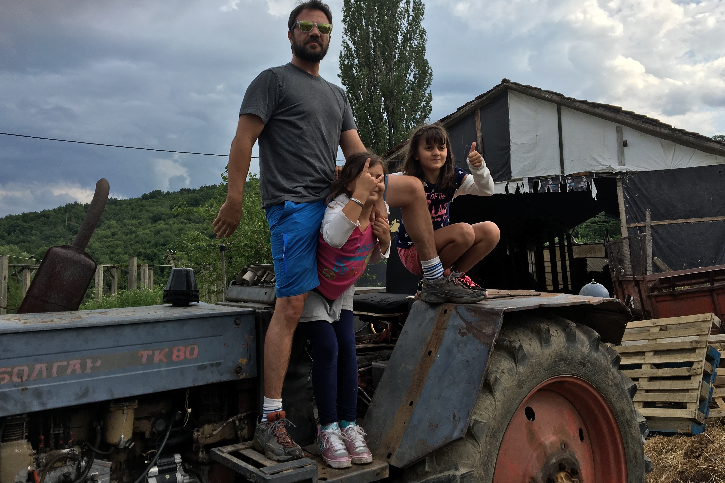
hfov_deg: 57.2
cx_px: 349
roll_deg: +1.7
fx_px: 665
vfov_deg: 39.8
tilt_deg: +8.1
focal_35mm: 33
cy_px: 190
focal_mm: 4.15
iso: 25
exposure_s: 1/1166
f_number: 2.2
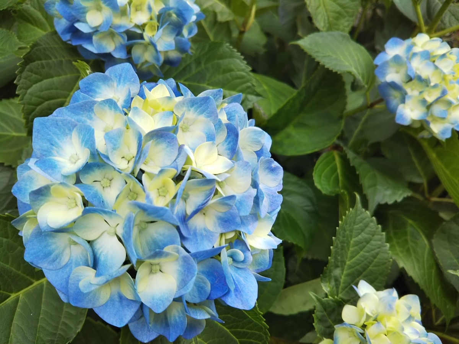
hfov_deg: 60.0
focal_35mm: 30
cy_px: 172
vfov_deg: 46.8
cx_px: 230
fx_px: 398
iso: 32
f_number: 2.2
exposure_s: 1/120
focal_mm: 4
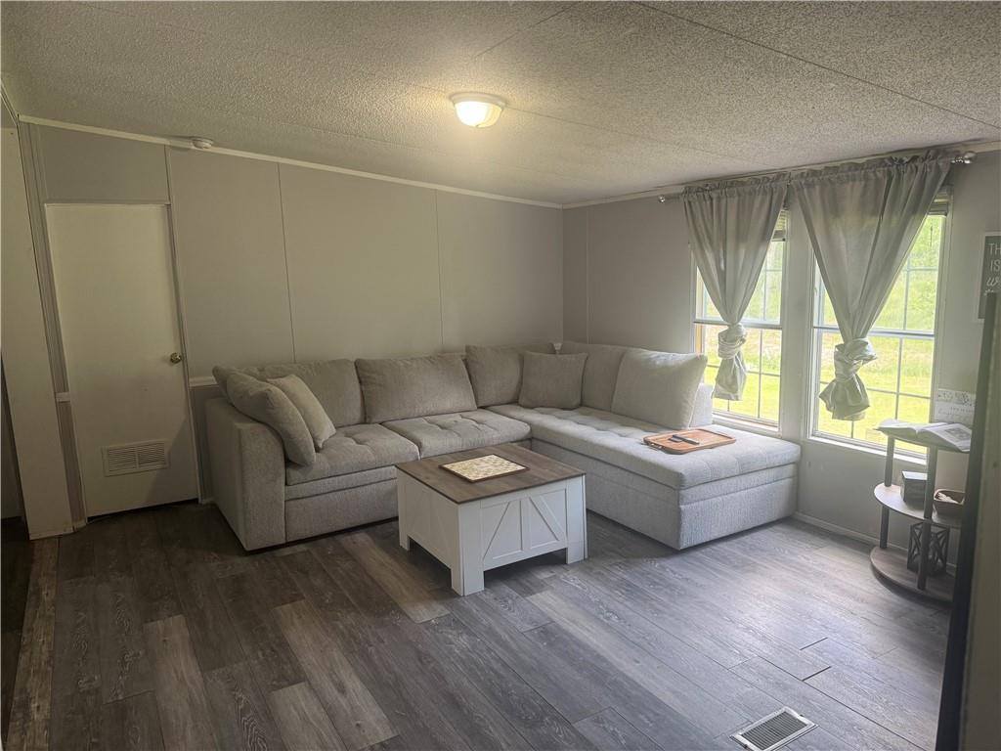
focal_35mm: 24
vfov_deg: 56.8
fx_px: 694
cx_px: 500
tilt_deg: -9.9
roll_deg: +1.1
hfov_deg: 71.6
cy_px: 376
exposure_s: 1/60
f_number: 1.78
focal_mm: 6.76
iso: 160
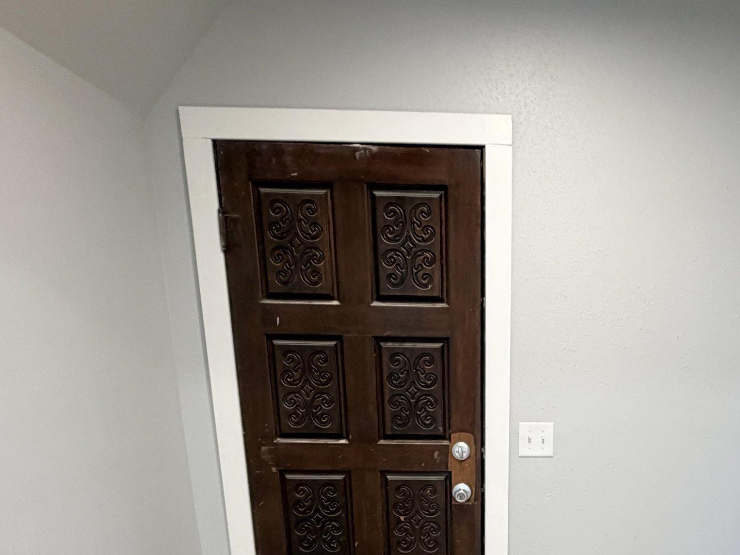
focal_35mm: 30
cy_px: 520
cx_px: 528
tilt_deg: -16.4
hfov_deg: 57.8
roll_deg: -0.5
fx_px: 641
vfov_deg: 42.2
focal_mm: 2.22
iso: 200
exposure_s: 1/60
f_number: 2.2
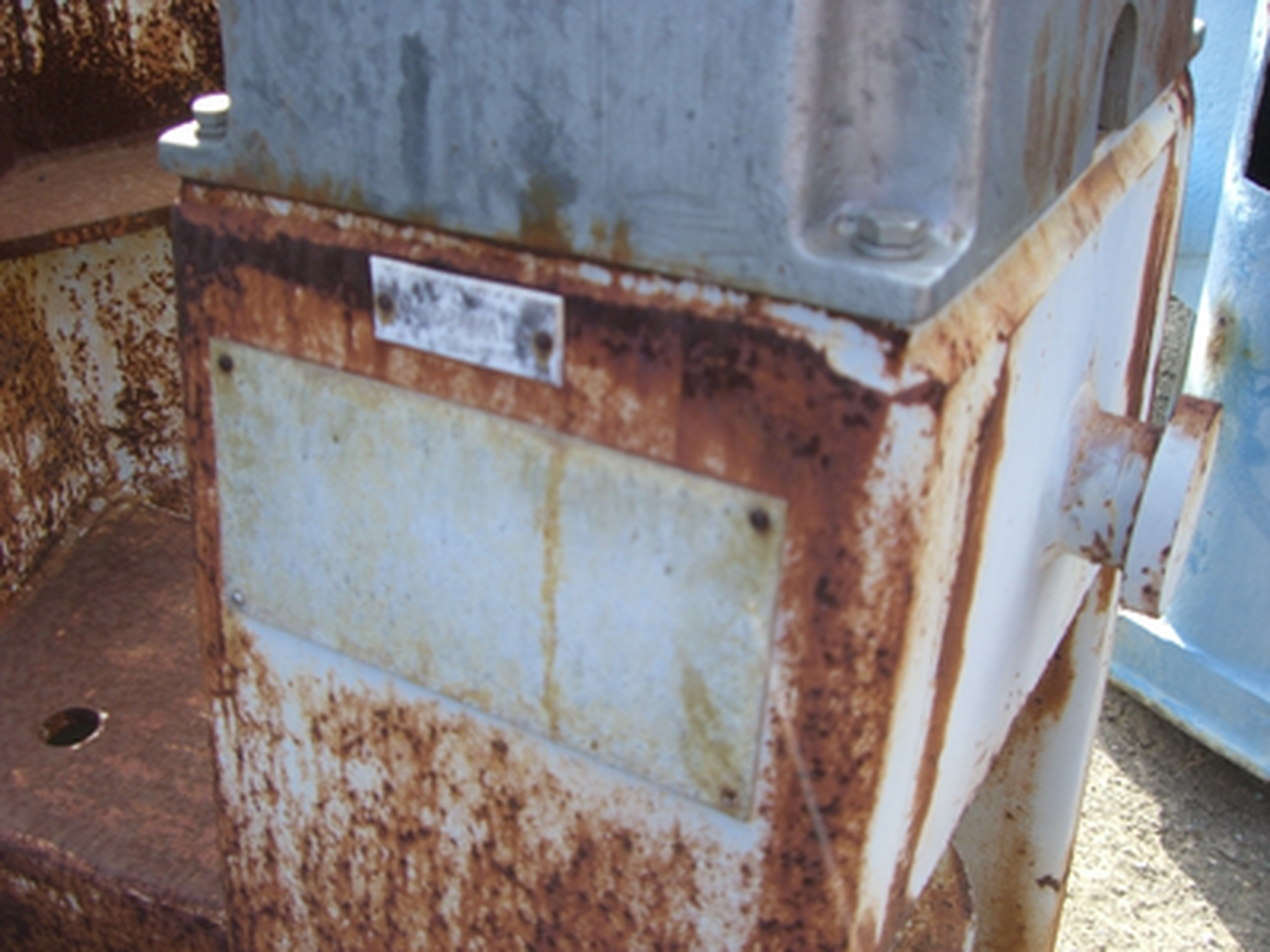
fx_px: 1394
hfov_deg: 49.0
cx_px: 635
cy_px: 476
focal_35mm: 38
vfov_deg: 37.7
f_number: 2.7
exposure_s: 1/200
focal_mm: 6.2
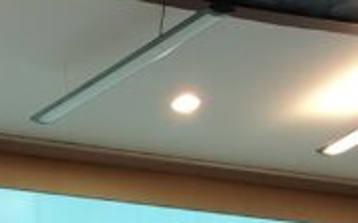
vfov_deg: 7.0
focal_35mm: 179
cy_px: 507
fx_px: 1745
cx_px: -222
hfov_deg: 11.1
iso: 244
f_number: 1.75
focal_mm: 5.25
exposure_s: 1/50
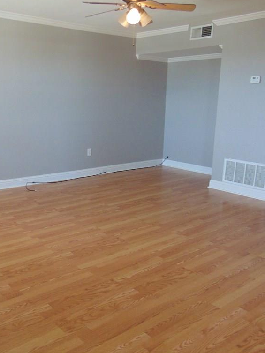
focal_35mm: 34
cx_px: 92
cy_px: 173
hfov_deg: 41.4
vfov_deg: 53.9
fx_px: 347
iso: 200
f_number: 3
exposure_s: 1/30
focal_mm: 4.5
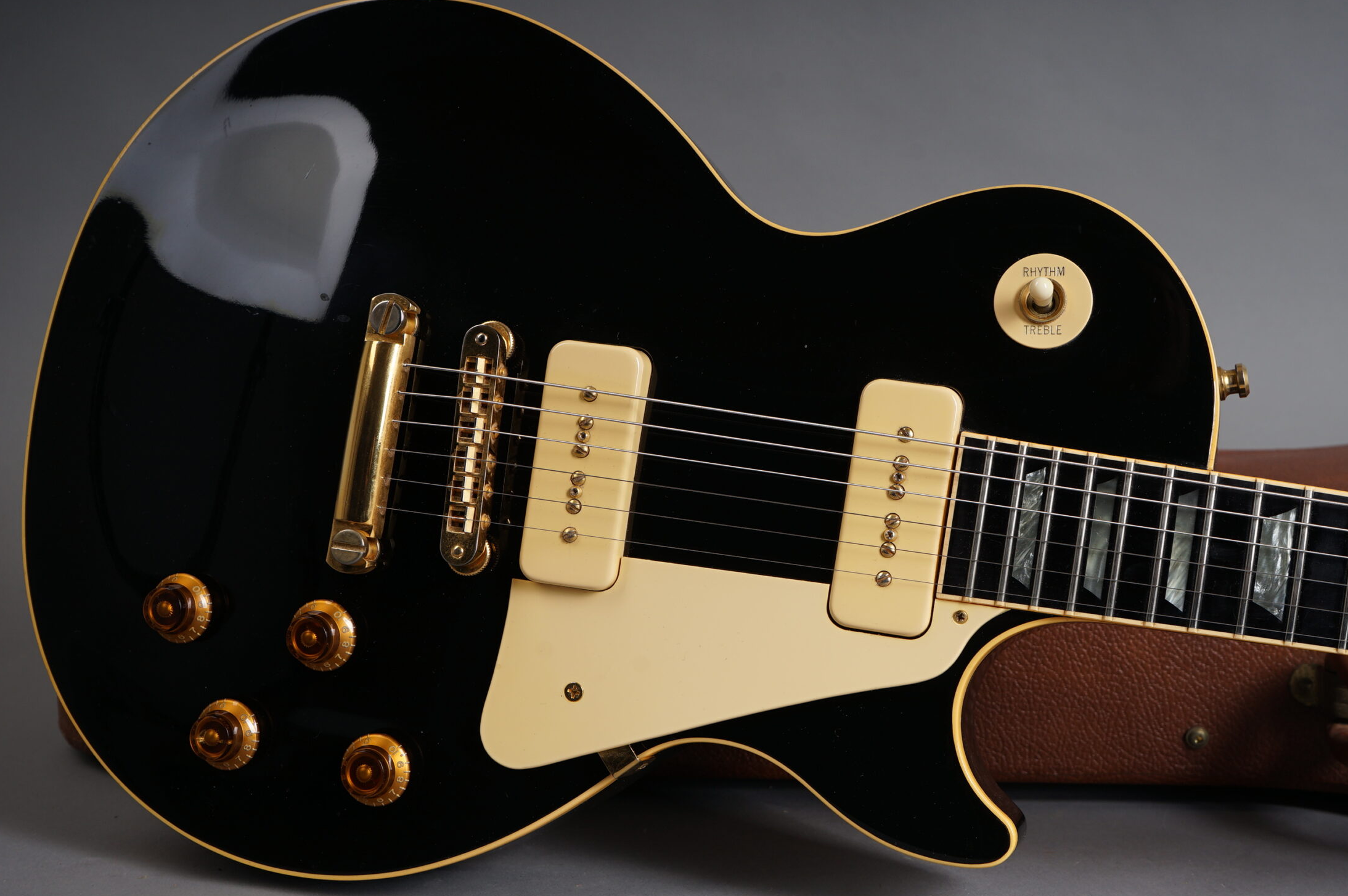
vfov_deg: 28.0
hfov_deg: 41.1
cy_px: 452
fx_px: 1796
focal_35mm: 48
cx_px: 762
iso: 160
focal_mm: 41
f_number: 8
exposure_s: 1/160
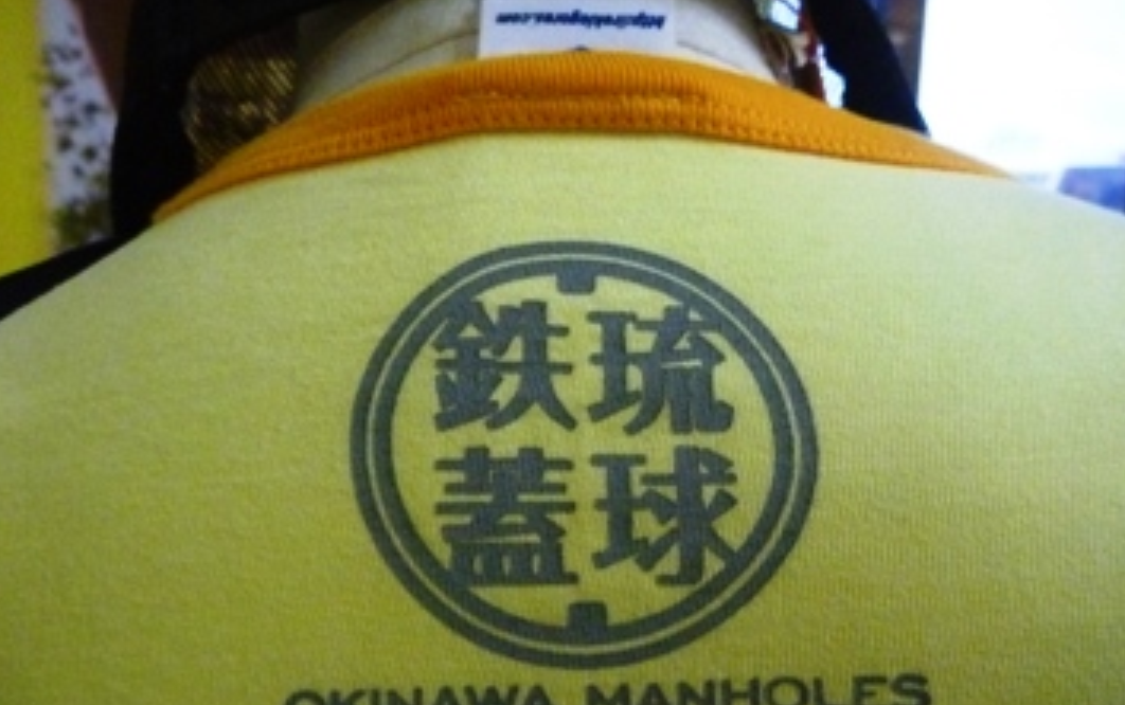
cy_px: 414
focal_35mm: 30
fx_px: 921
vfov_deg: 41.8
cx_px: 559
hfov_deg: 62.8
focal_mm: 4.9
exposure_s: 1/60
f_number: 3.3
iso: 800
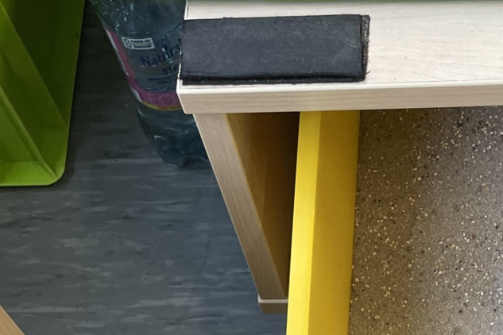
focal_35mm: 82
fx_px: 1146
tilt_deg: -72.3
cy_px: 599
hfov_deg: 24.7
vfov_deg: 14.6
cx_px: 308
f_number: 1.6
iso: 100
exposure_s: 1/100
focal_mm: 4.2
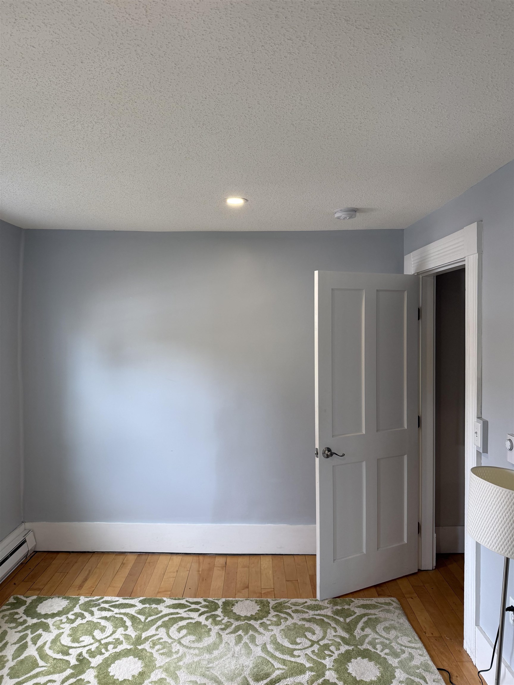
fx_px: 475
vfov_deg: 71.6
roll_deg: -0.1
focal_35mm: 24
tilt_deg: -2.0
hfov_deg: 56.8
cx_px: 257
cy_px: 342
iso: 125
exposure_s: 1/120
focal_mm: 6.76
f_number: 1.78
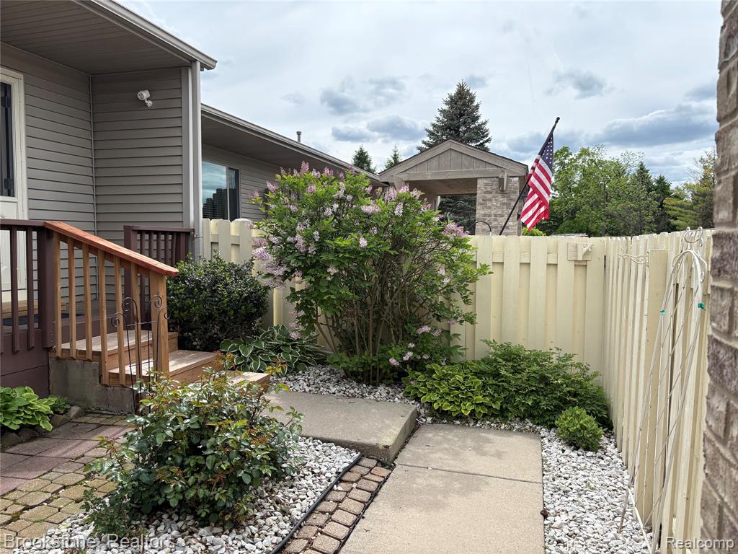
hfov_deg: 67.3
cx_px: 369
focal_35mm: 26
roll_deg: +0.4
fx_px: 554
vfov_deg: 53.1
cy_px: 277
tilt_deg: -3.1
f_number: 1.6
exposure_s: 1/2865
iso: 64
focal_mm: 5.96
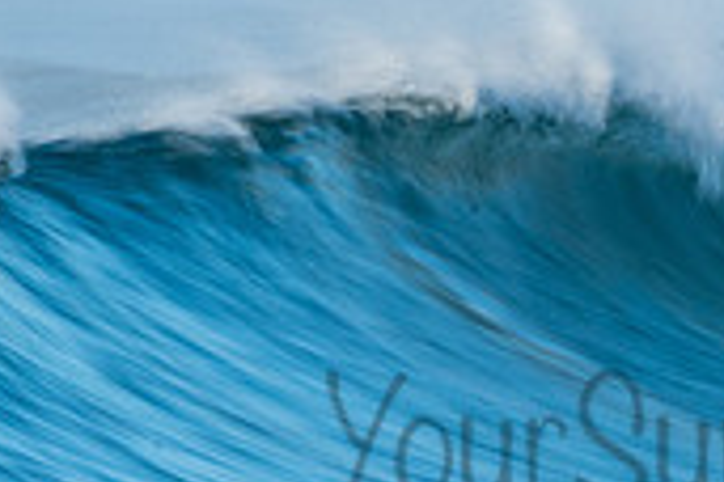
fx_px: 51038
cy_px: 400
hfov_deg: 0.8
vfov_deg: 0.5
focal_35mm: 2538
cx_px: 762
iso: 100
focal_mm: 500
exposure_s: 1/20
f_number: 29
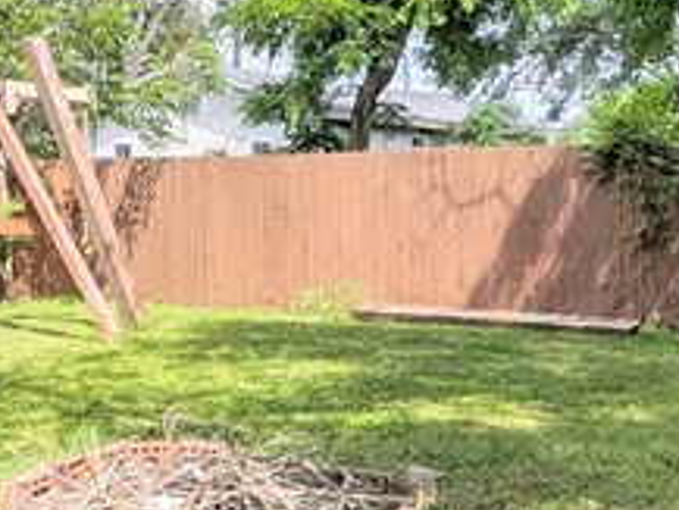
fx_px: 1295
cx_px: 313
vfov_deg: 22.2
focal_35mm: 66
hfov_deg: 29.4
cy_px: 203
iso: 49
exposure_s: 1/2137
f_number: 2.2
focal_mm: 1.83
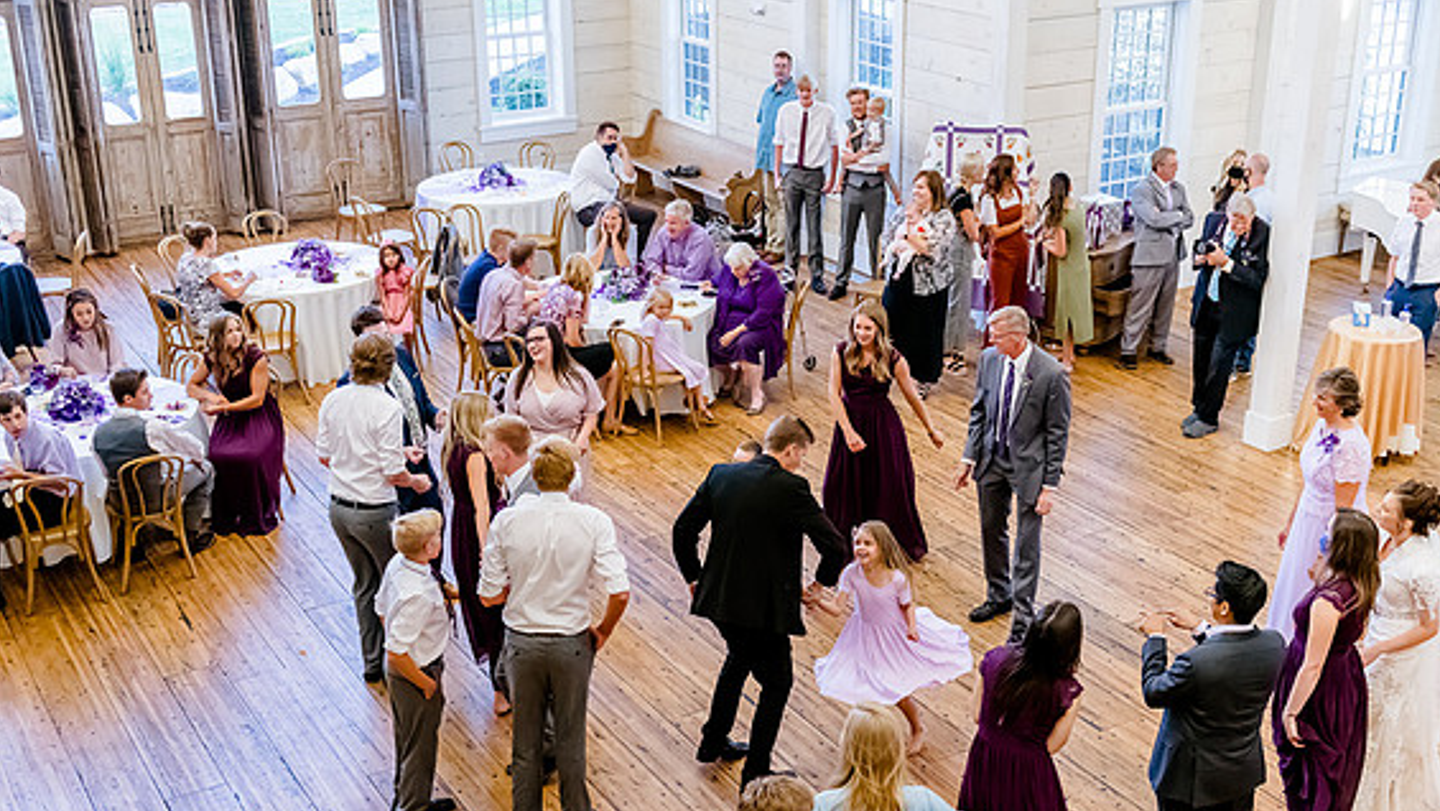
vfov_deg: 27.7
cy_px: 481
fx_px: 1642
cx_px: 711
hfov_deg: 47.4
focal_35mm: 43
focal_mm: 40
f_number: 3.2
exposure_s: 1/640
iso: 3200
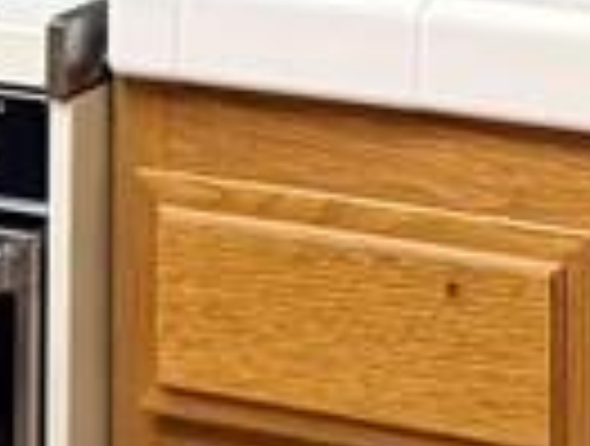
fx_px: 3196
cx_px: 689
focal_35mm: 187
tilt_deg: -2.5
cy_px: -739
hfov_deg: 10.4
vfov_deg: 7.3
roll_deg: +0.5
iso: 400
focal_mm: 6.76
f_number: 1.78
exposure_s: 1/60
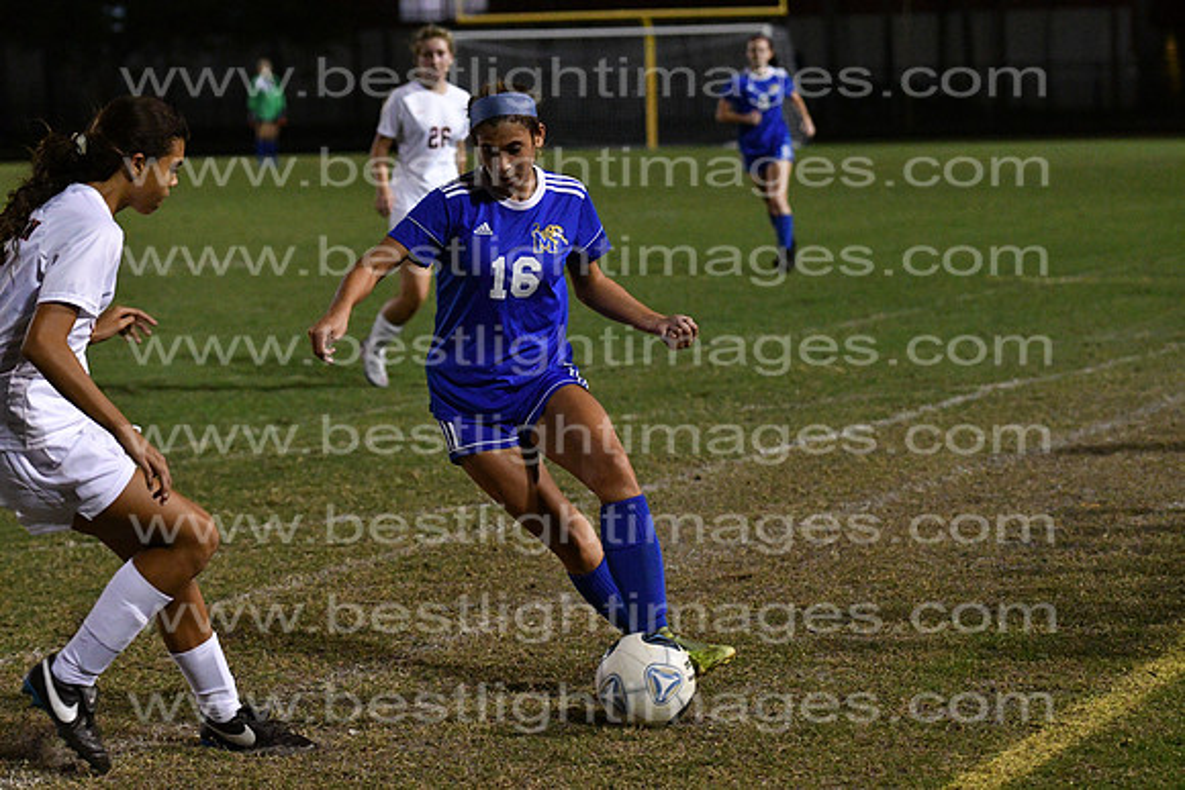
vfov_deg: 10.8
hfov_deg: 16.1
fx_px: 4198
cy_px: 395
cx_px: 592
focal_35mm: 128
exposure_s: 1/800
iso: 8000
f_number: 4
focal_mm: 85
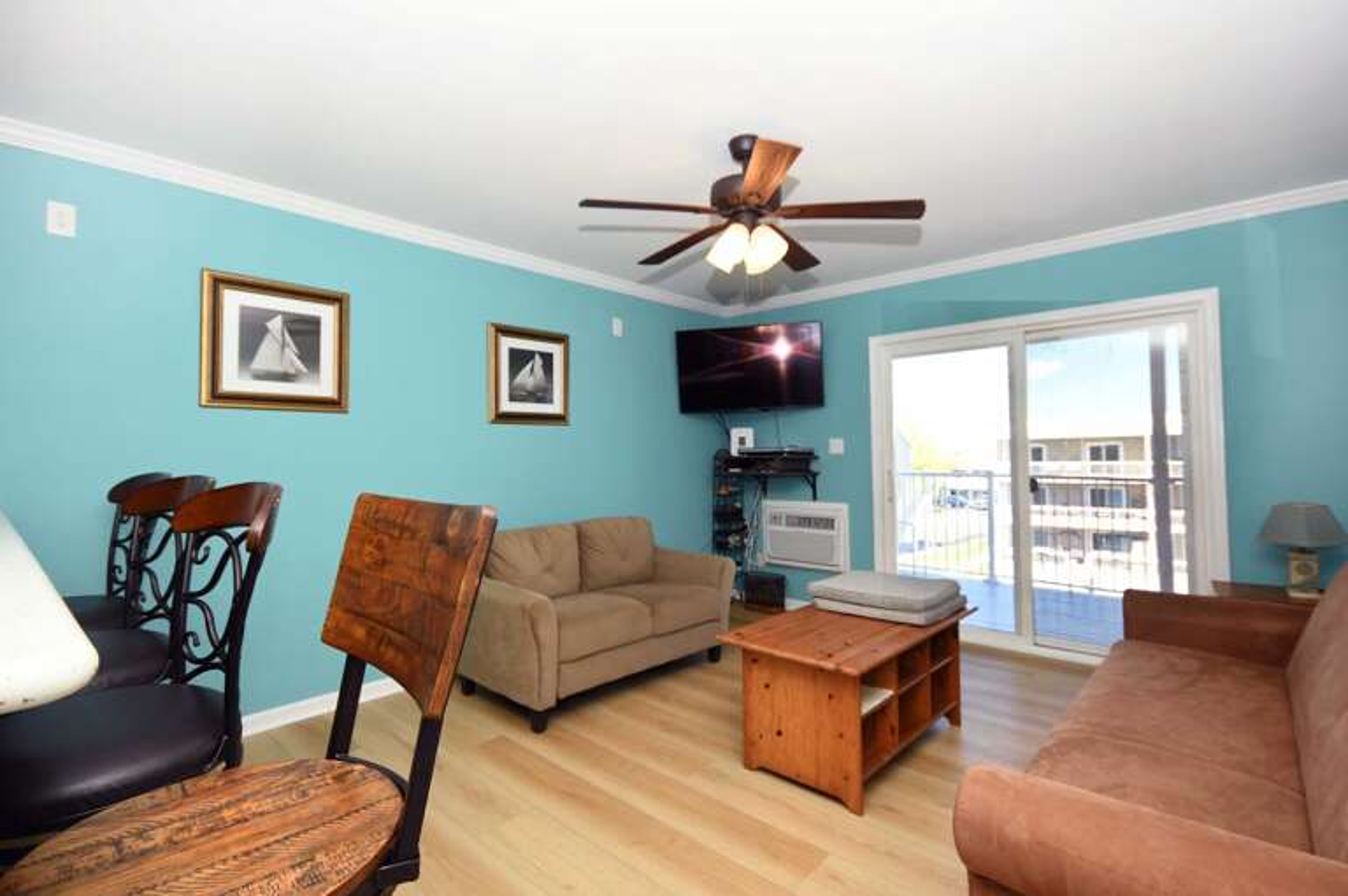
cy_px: 448
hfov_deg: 93.3
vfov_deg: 70.4
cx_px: 674
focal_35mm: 17
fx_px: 636
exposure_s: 1/200
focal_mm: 11.5
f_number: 7.1
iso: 800
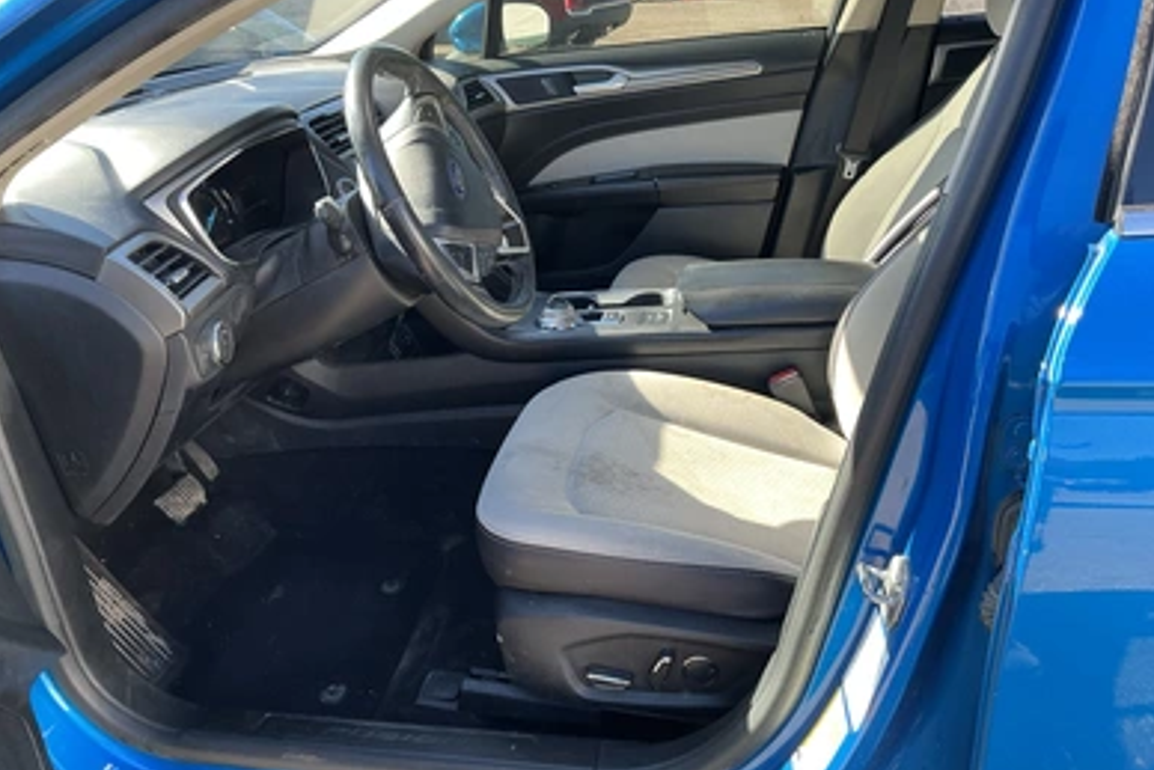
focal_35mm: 30
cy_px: 384
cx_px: 565
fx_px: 962
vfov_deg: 43.6
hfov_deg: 61.9
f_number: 1.8
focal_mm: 3
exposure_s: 1/122
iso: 25
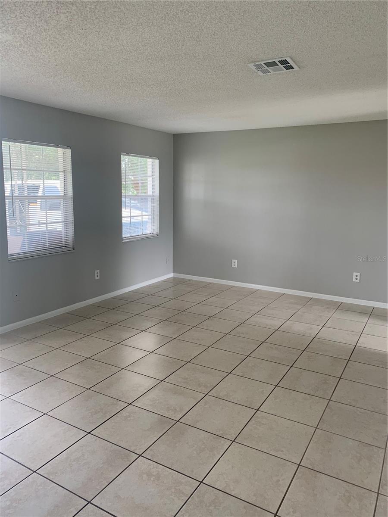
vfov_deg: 67.3
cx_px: 194
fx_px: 389
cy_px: 258
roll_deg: -0.9
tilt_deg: -9.6
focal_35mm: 26
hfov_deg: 53.1
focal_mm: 4.25
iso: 80
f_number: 1.8
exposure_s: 1/121
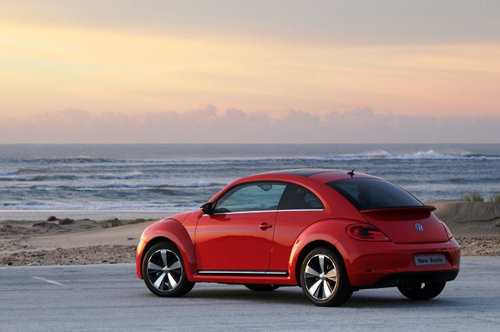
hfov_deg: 13.1
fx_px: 2185
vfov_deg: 8.7
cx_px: 250
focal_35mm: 158
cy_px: 166
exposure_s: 1/10
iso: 250
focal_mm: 105
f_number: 9
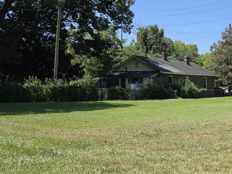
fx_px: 315
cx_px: 201
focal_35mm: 47
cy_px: 85
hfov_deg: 38.2
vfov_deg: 30.9
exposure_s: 1/5445
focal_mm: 6.5
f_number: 1.4
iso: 64
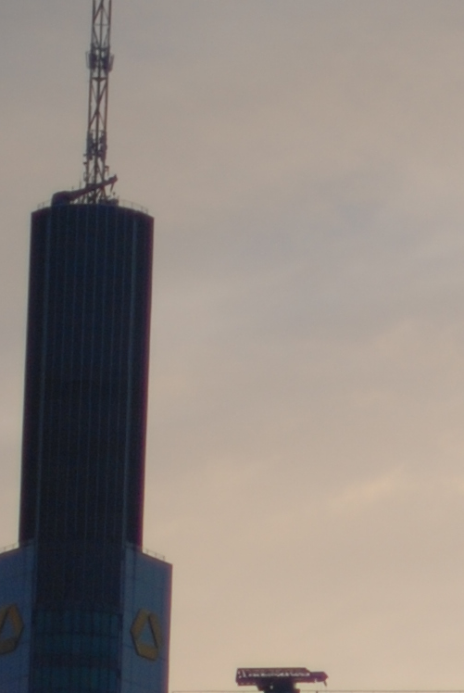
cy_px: 1038
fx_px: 7477
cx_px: 881
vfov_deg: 5.3
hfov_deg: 3.5
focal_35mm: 388
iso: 100
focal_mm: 50
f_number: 1.4
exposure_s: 1/4000
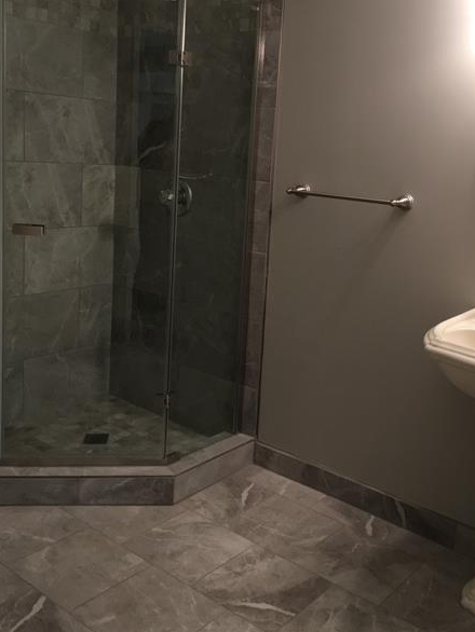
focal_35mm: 38
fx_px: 695
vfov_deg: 48.7
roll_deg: -3.1
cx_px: 283
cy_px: 260
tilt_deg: -10.0
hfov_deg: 37.6
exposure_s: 1/30
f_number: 2.2
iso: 100
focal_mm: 4.15
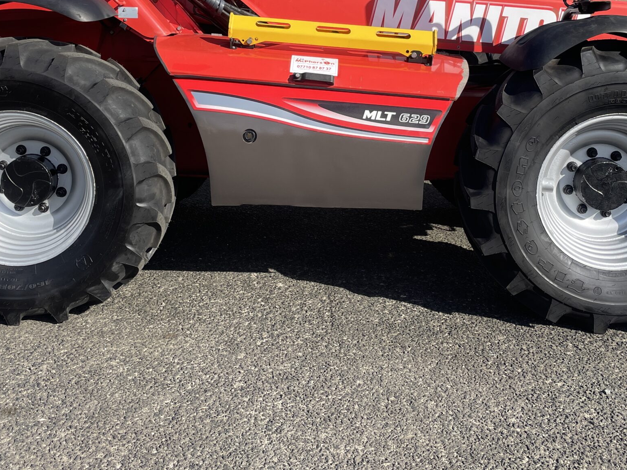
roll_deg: -0.7
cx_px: 319
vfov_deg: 32.9
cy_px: 110
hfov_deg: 43.8
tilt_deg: -9.3
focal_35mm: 43
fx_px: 779
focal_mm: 4.2
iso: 32
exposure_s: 1/2092
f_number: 1.6
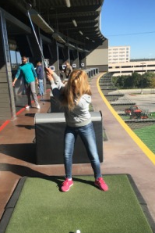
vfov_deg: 51.6
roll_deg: +3.4
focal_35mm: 37
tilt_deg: -16.2
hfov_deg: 36.0
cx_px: 76
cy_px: 136
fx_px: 239
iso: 25
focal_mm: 4.15
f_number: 2.2
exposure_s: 1/1183
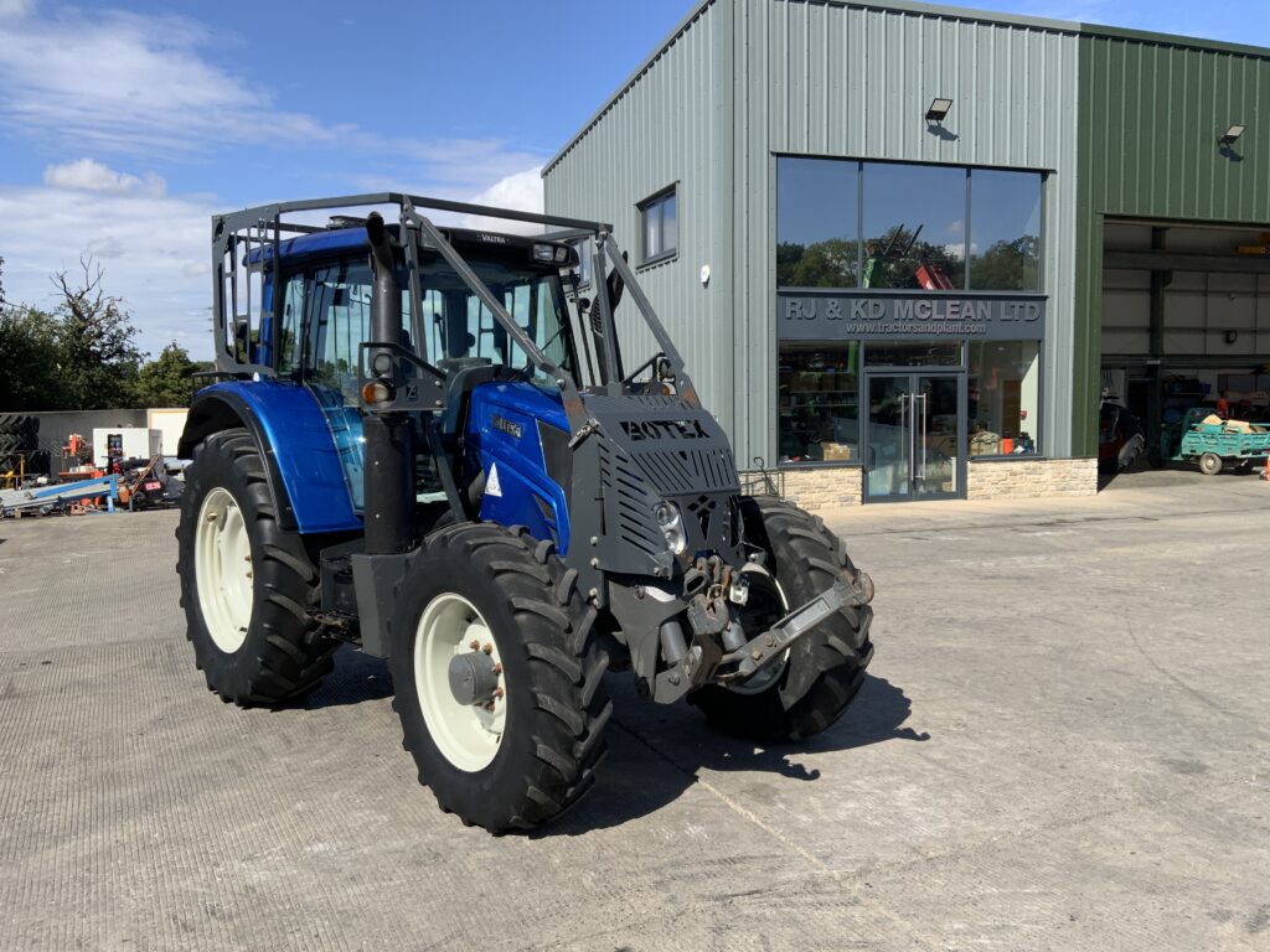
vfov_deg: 48.2
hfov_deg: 61.7
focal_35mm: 29
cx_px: 635
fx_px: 1064
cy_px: 476
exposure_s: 1/1675
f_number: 1.8
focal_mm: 3
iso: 16
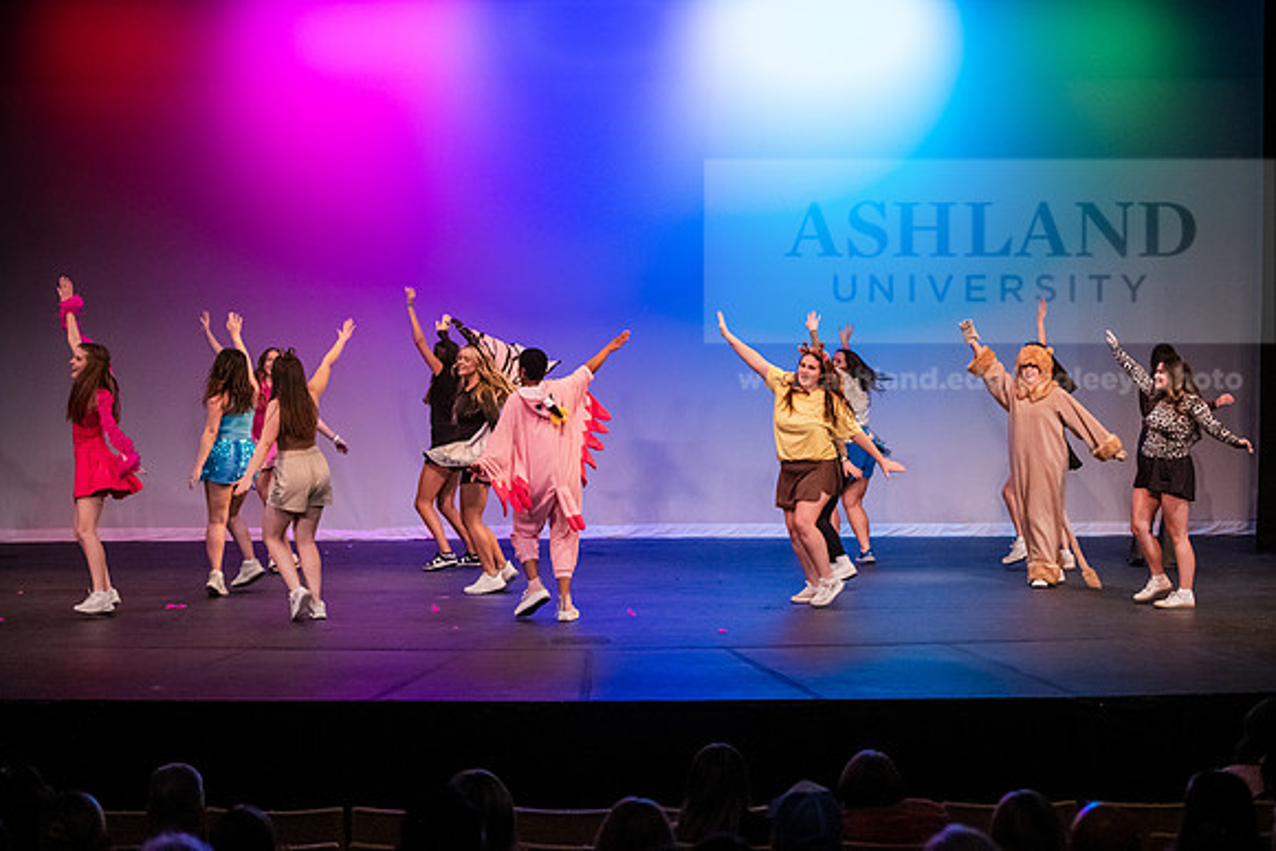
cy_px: 426
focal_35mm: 70
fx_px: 2482
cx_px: 638
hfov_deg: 28.8
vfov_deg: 19.5
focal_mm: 70
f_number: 3.2
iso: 4000
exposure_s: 1/320
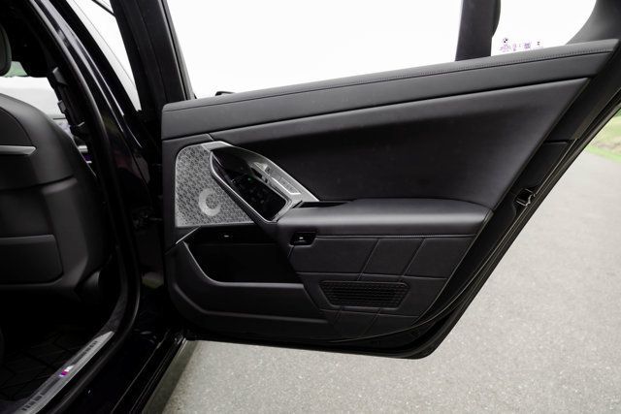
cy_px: 207
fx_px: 414
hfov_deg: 73.7
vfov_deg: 53.2
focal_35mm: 24
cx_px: 310
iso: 640
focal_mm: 24
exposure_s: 1/200
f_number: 5
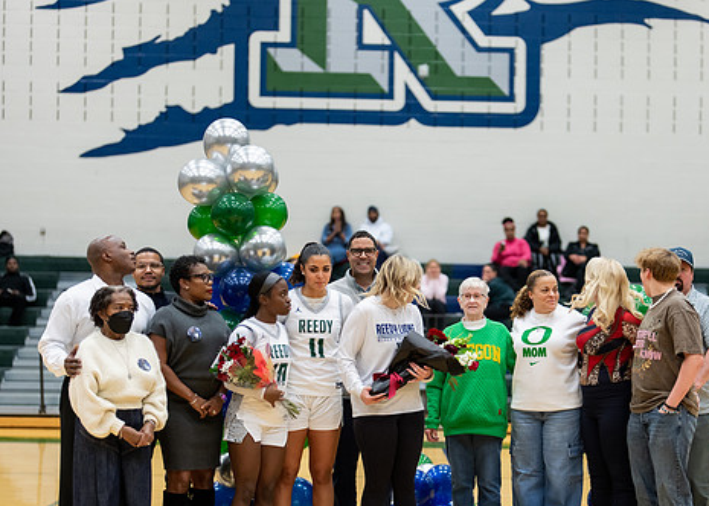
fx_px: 1591
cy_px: 330
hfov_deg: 25.0
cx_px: 464
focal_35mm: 79
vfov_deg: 18.0
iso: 800
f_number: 1.2
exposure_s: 1/640
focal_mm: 50
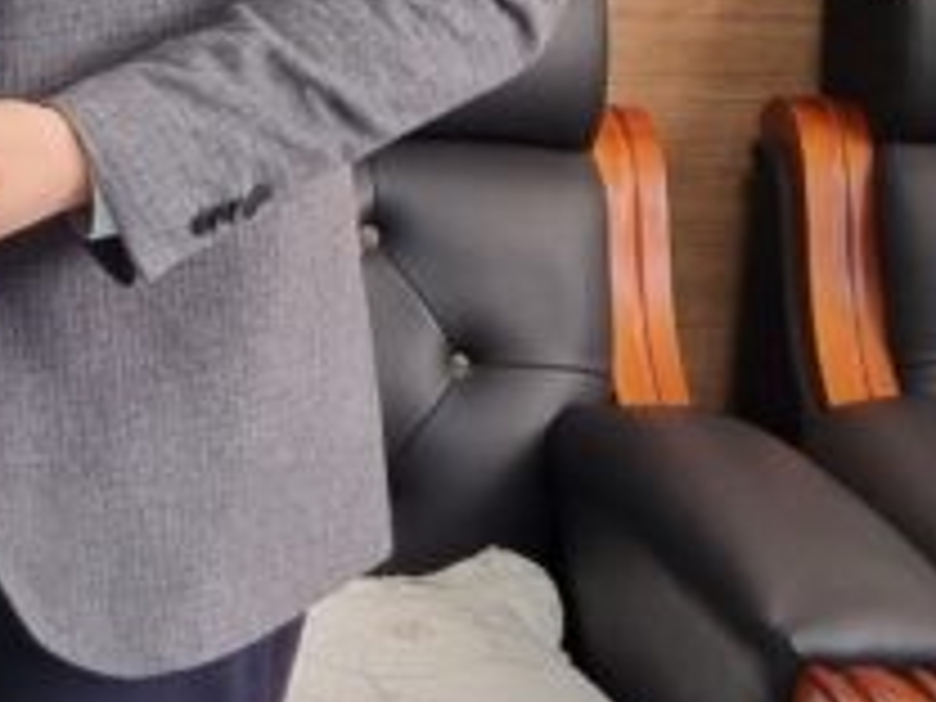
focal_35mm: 128
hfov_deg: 13.8
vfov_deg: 11.5
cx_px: -716
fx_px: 3461
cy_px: 40
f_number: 1.8
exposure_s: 1/120
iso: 125
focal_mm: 5.4
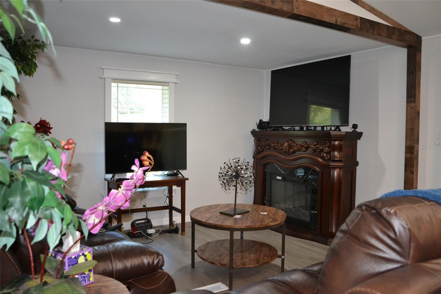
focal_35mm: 27
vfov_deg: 47.9
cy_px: 147
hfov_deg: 67.4
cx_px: 220
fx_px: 331
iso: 1100
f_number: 3.5
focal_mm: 18
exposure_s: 1/60
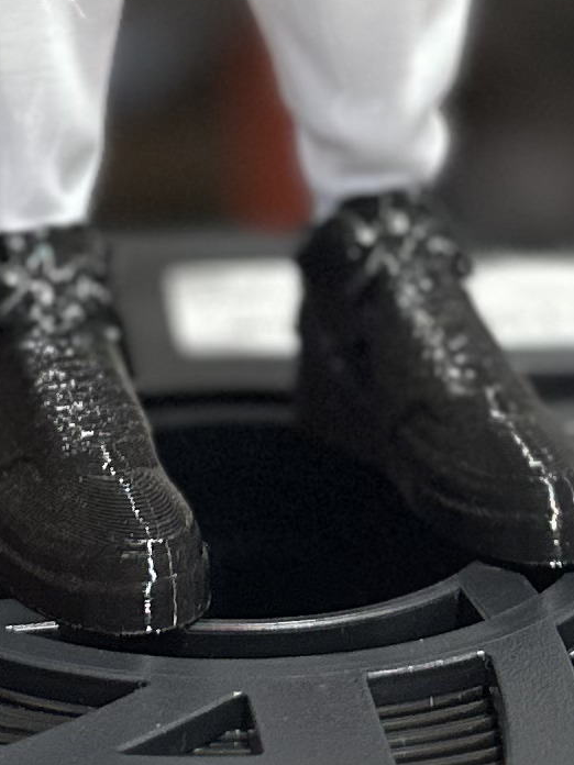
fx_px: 3073
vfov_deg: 13.3
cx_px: 247
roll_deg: -0.5
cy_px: -403
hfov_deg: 10.7
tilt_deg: -5.1
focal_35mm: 139
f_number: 1.78
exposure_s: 1/50
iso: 320
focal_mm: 6.86
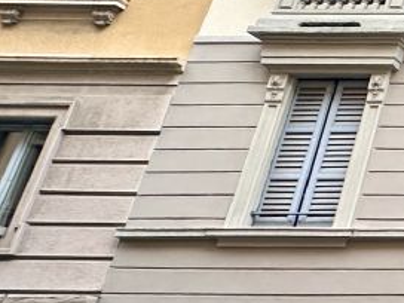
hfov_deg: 16.3
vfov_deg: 21.9
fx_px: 782
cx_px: 916
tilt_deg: +21.8
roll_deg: +1.4
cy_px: 155
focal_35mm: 67
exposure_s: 1/238
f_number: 2.2
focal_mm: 2.22
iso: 40
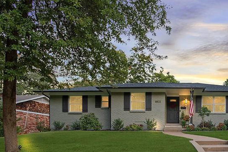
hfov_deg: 61.3
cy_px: 134
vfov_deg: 42.9
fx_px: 177
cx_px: 174
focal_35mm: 28
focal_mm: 10
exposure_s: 1/4
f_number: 11
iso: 100
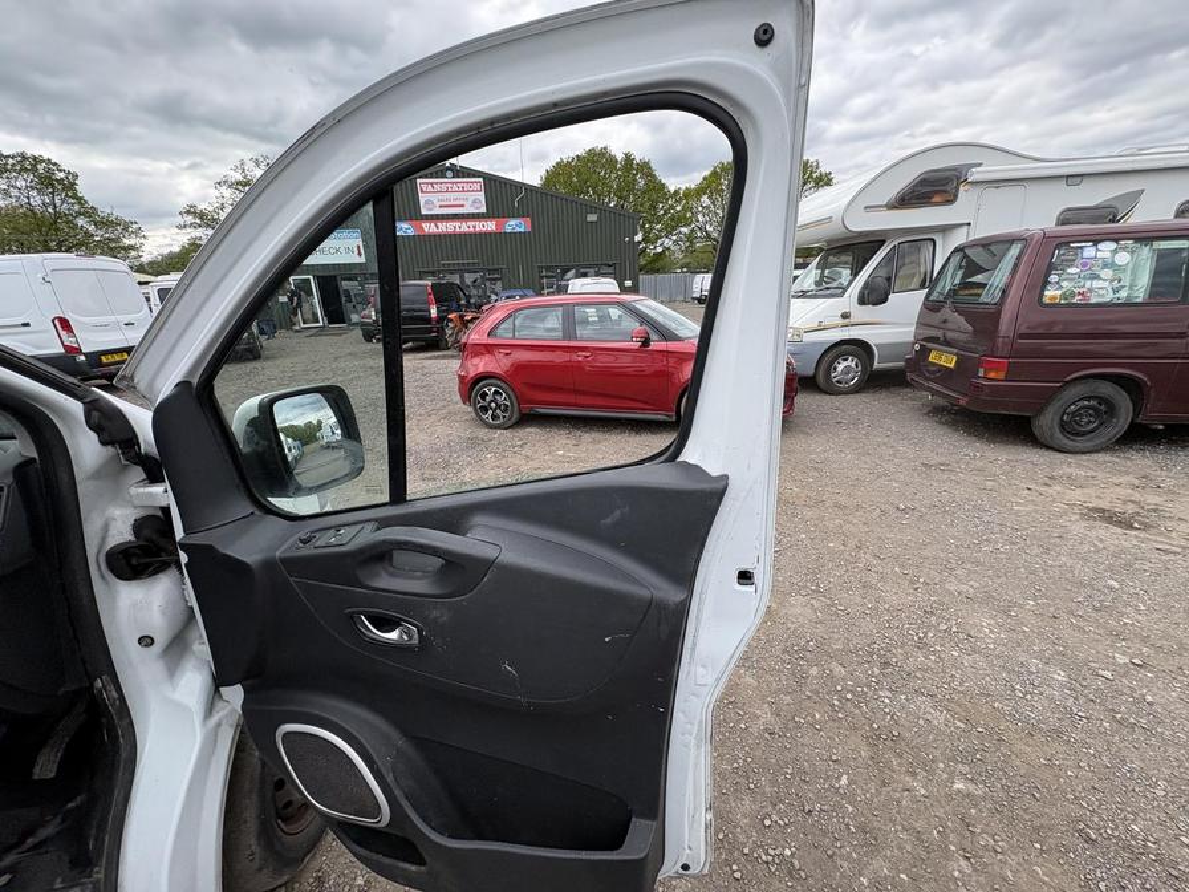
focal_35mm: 14
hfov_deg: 102.1
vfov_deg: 85.7
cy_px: 446
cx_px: 594
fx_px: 481
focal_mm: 2.22
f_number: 2.2
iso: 40
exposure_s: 1/552
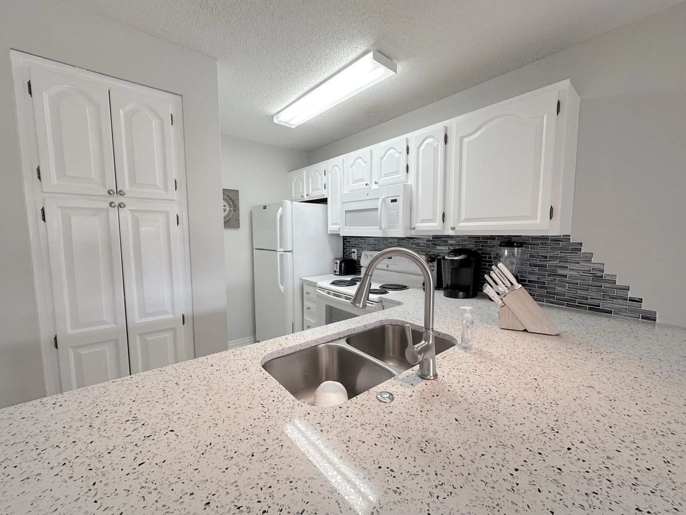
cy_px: 258
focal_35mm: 14
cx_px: 343
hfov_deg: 102.1
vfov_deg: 85.7
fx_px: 277
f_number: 2.2
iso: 125
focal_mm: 2.22
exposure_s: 1/120
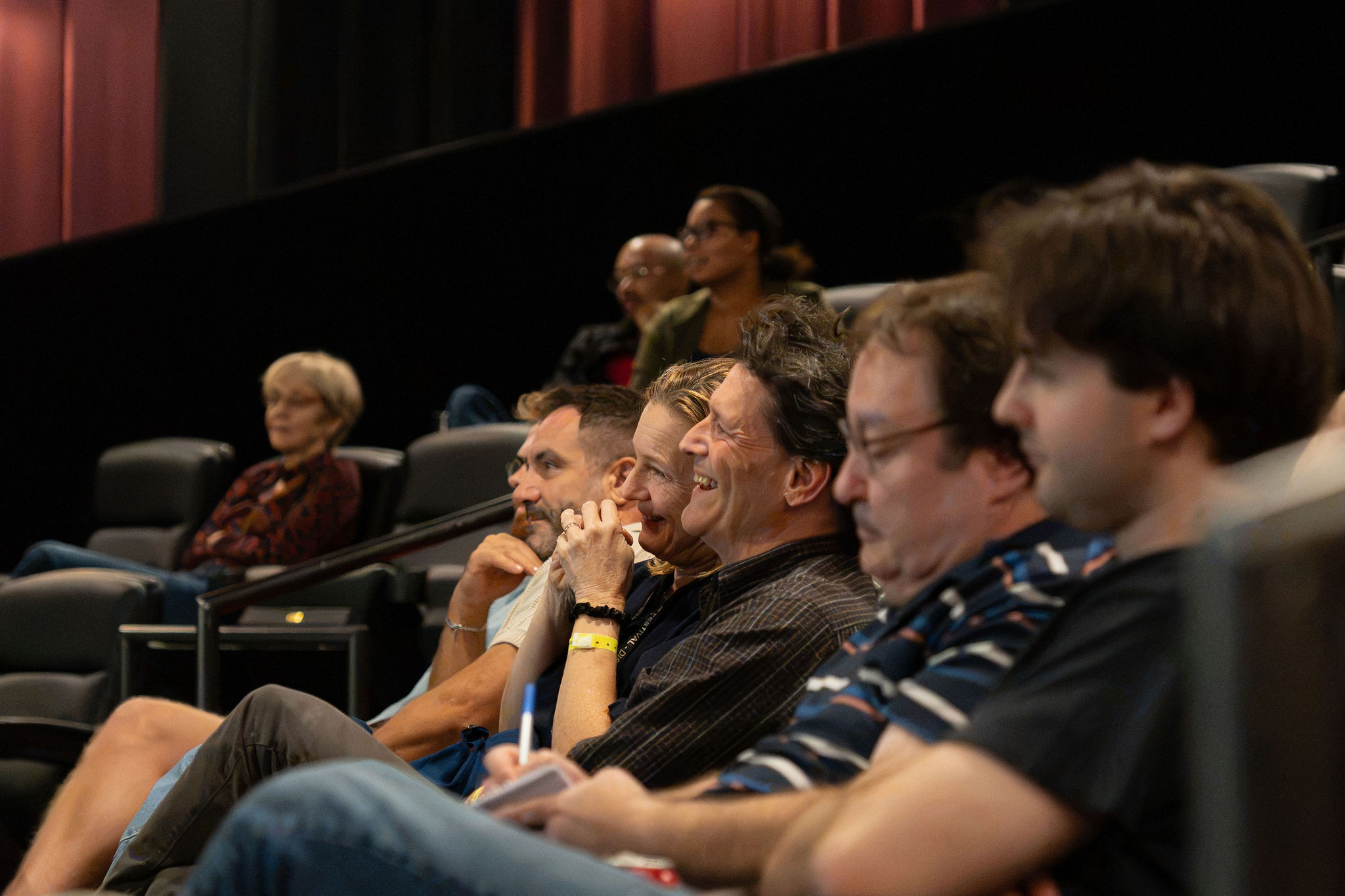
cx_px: 672
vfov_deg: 11.1
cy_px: 448
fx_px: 4597
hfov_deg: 16.6
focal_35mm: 123
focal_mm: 70
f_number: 2.8
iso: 12800
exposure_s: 1/125
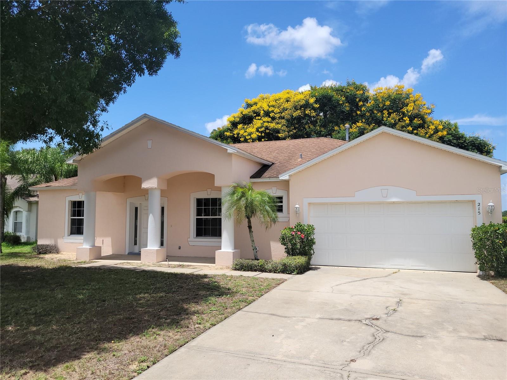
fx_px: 381
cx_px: 254
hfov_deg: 67.3
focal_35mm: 26
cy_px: 190
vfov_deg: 53.1
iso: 40
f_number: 1.8
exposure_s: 1/2327
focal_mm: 5.4
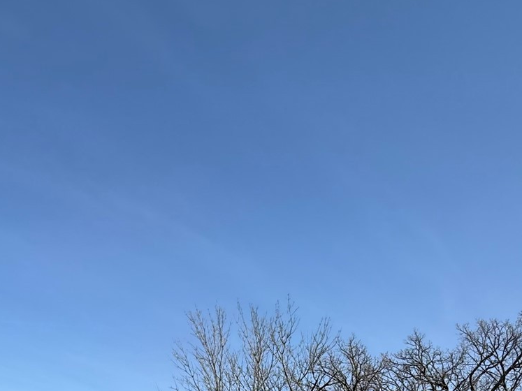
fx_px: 543
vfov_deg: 31.8
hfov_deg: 51.3
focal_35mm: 36
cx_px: 231
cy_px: 488
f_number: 2.2
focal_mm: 2.22
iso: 50
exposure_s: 1/1795
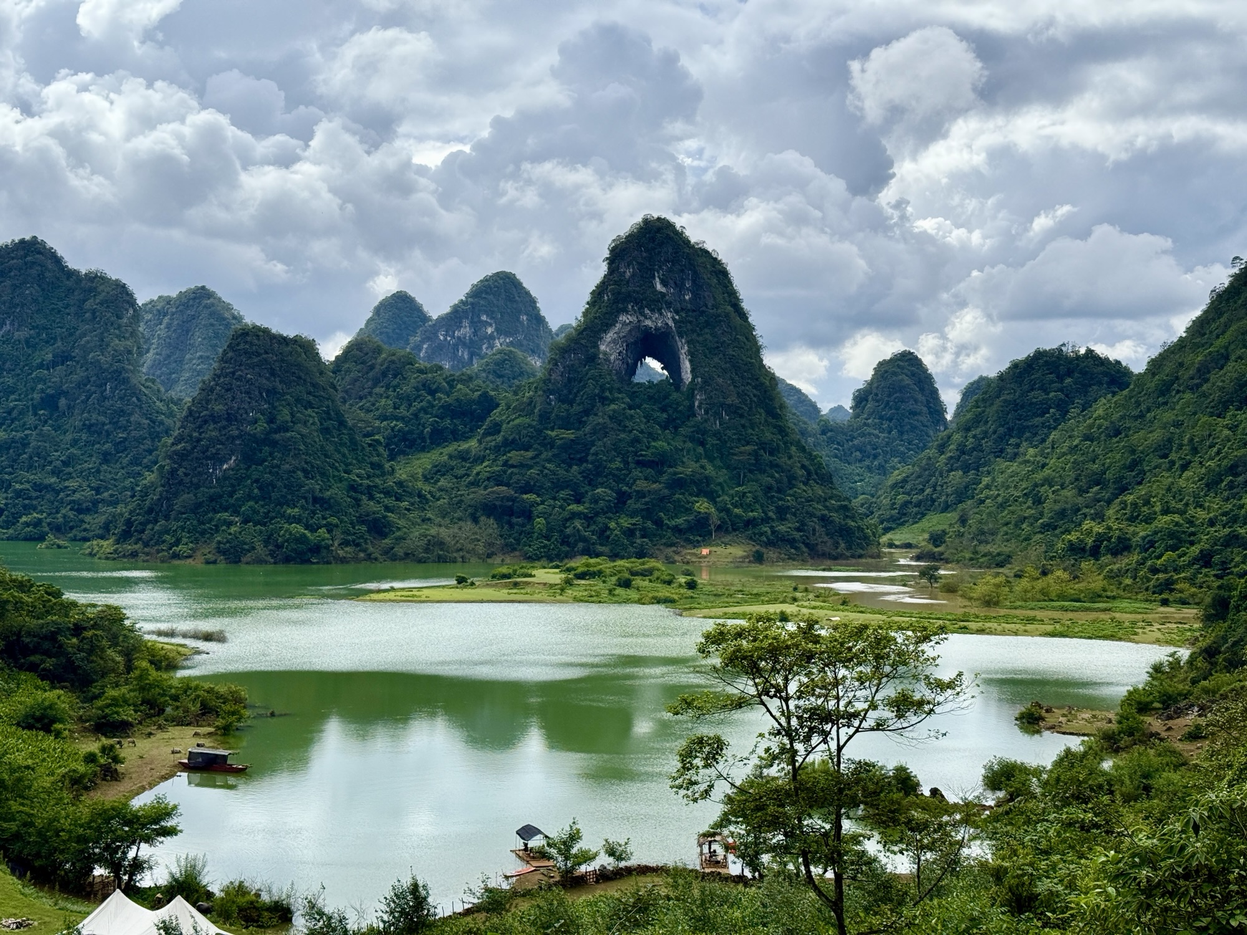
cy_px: 468
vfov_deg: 30.3
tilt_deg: +1.7
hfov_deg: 39.7
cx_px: 624
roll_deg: -0.7
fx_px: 1729
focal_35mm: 48
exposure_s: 1/4587
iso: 64
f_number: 1.78
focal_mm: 6.76
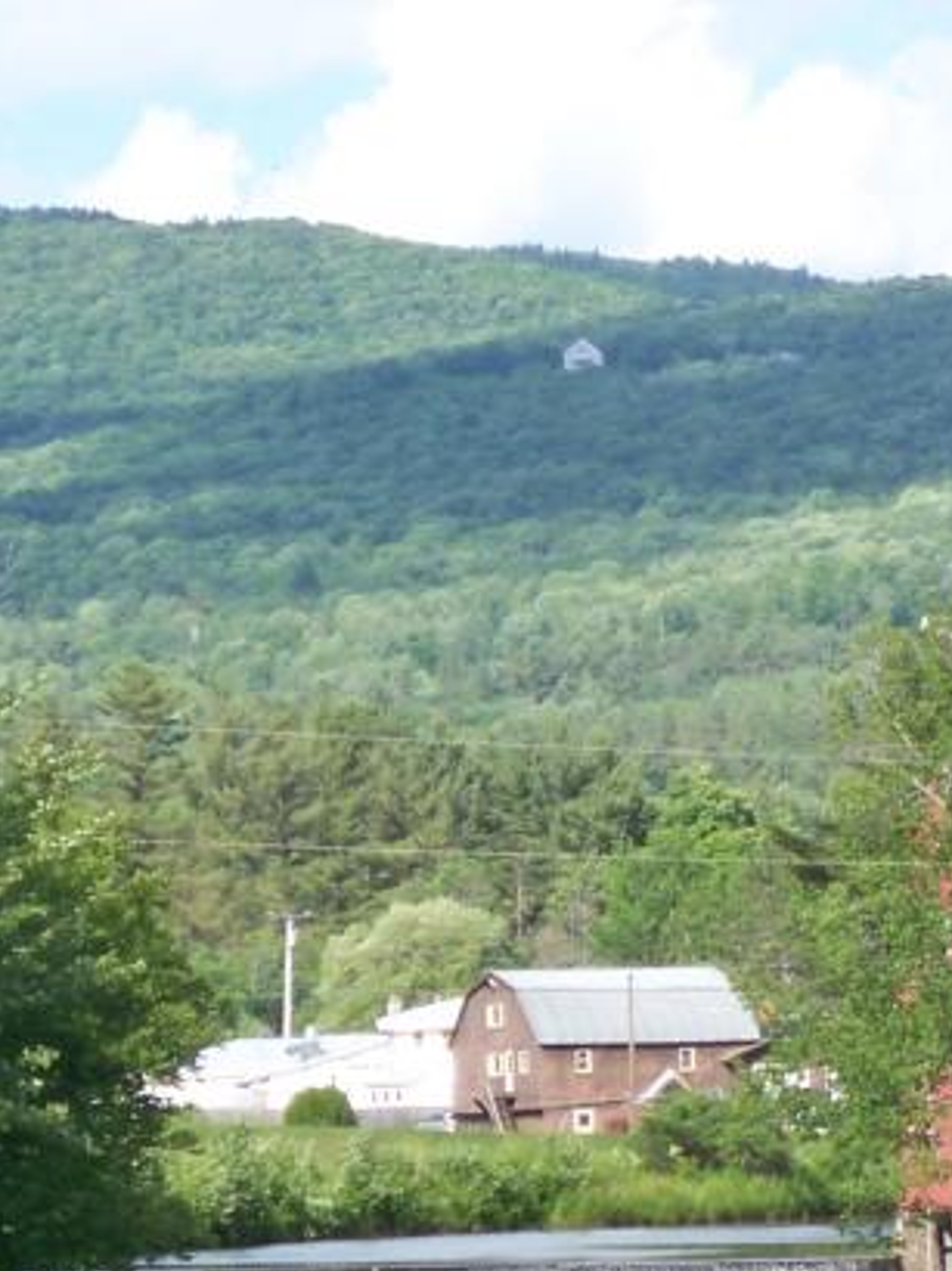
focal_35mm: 235
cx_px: 791
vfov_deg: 8.4
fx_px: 8626
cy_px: 840
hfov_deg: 6.3
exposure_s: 1/250
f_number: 4.3
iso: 64
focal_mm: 15.4
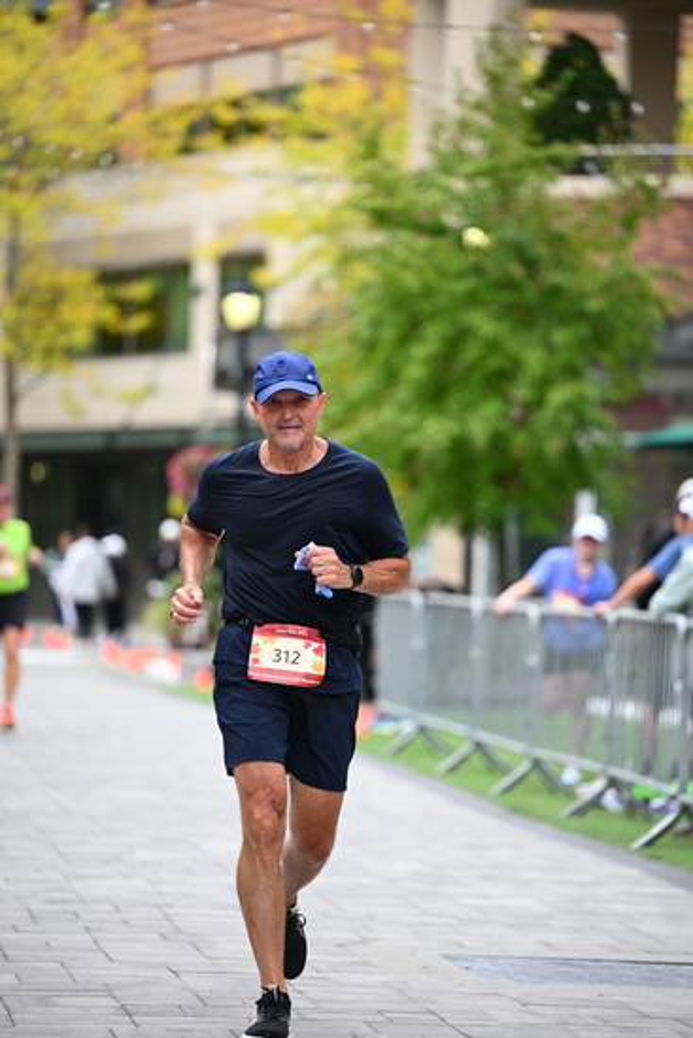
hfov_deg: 9.2
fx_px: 4328
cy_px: 519
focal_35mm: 150
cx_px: 346
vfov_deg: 13.7
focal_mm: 150
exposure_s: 1/2000
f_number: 2.8
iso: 640
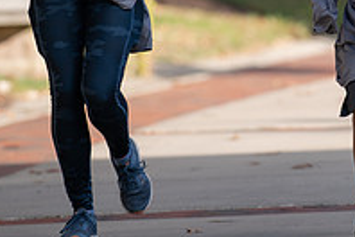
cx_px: 281
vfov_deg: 1.6
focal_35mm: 880
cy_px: -46
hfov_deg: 2.3
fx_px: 8677
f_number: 5
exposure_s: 1/500
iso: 200
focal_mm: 300
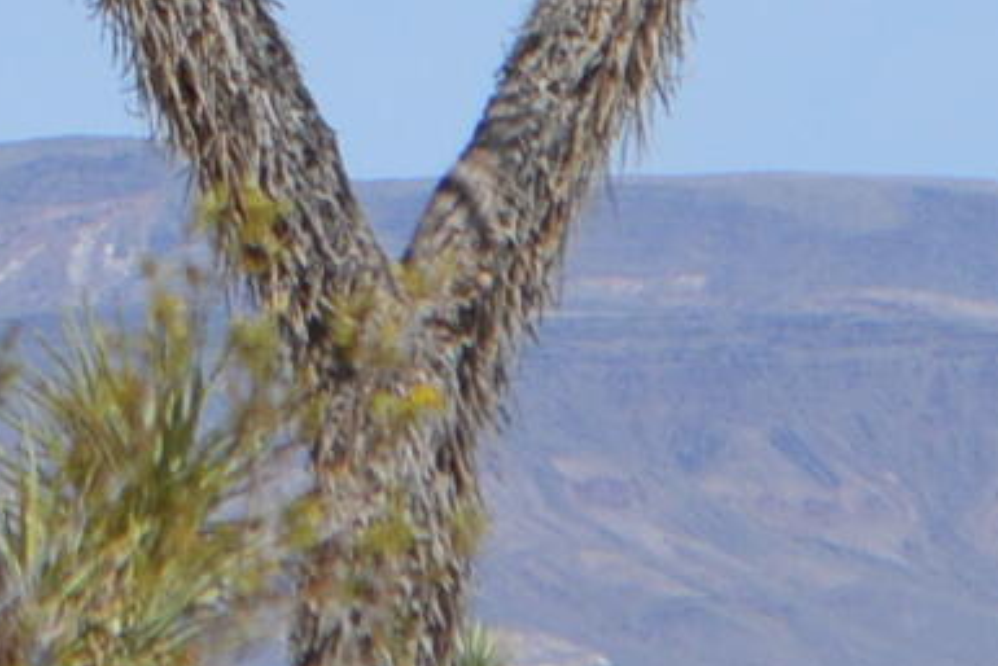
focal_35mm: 642
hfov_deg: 3.2
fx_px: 17800
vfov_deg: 2.1
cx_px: -62
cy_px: -316
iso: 400
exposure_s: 1/2000
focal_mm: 55
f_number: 7.1
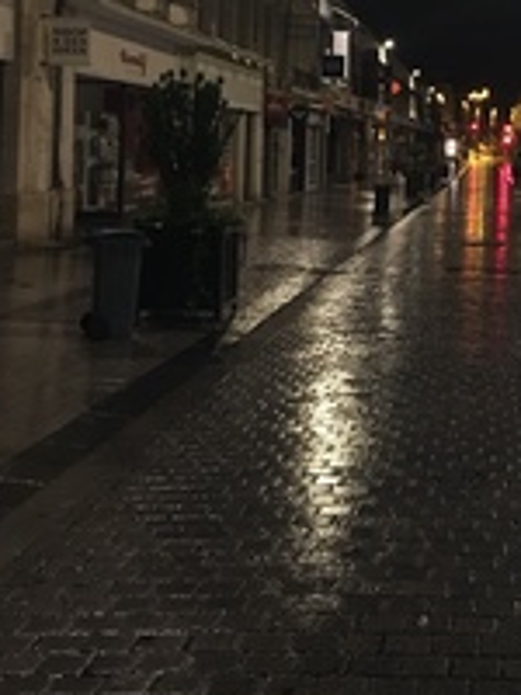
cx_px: 476
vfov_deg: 32.5
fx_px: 1164
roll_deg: -1.6
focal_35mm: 58
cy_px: 163
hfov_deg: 24.5
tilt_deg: +0.6
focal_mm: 4.15
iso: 100
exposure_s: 1/8
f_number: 2.2
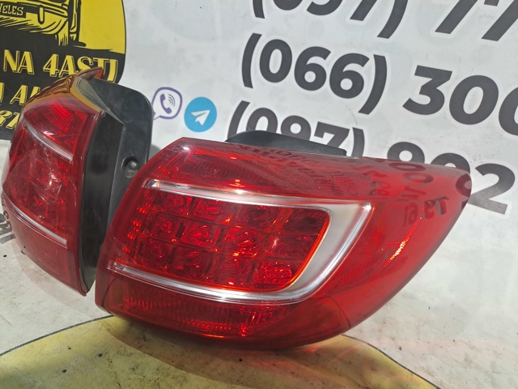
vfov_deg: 54.9
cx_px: 259
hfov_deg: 69.4
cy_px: 194
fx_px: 374
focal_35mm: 25
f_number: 1.8
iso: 250
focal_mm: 4.65
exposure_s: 1/50
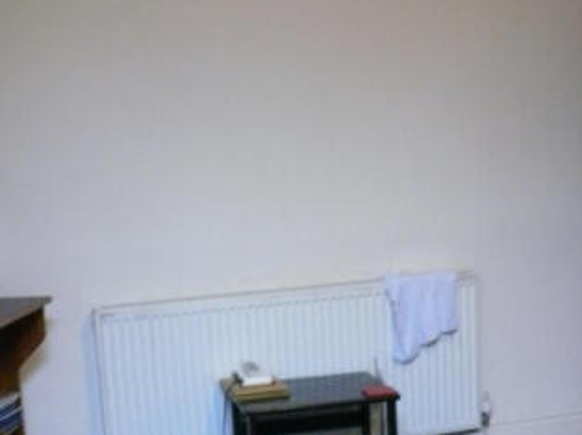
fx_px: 1092
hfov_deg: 29.6
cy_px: 319
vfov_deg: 22.4
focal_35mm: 65
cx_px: 392
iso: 800
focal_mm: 7.4
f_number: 2.8
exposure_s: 1/30
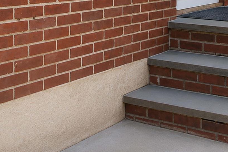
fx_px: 431
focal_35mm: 68
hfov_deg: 29.4
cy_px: -39
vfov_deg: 18.8
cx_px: 160
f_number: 9
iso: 500
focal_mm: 18
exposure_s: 1/160
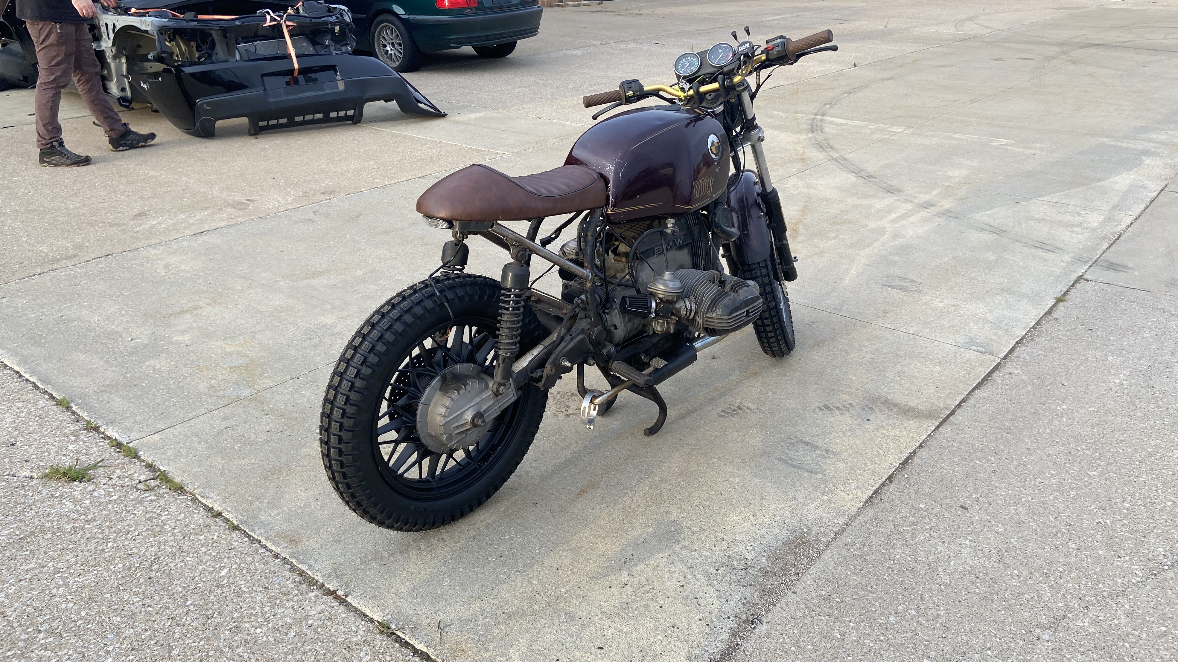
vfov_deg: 40.1
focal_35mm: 29
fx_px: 906
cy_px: 288
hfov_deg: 66.1
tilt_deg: -17.0
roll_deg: -0.5
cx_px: 584
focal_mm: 4.25
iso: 32
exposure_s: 1/166
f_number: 1.8
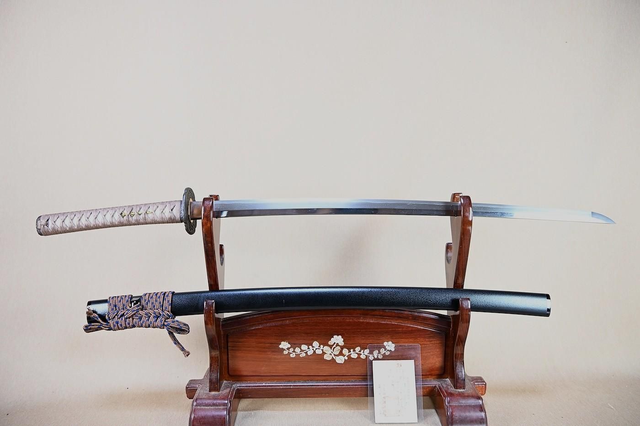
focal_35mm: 27
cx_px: 320
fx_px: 480
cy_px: 213
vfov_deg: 47.9
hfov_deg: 67.4
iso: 100
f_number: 3.5
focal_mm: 18
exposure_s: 1/3
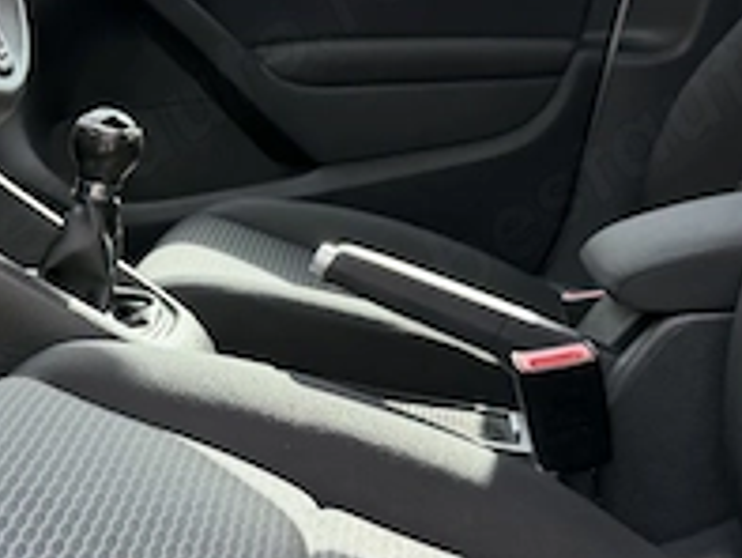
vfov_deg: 20.1
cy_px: 166
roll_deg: +1.8
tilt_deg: -7.5
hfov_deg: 25.1
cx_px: -30
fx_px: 1566
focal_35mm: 73
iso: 100
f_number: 1.78
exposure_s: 1/765
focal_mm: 6.76
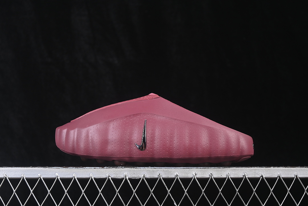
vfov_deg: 18.2
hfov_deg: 27.0
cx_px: 154
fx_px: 642
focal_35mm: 75
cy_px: 103
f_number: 6.3
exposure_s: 1/60
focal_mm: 50
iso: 160
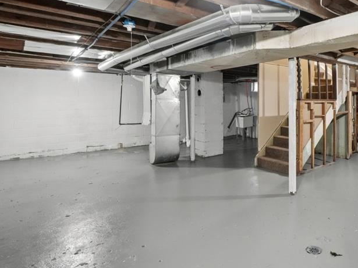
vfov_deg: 56.4
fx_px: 248
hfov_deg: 67.8
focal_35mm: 24
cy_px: 108
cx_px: 261
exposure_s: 1/30
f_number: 8
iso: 4000
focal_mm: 10
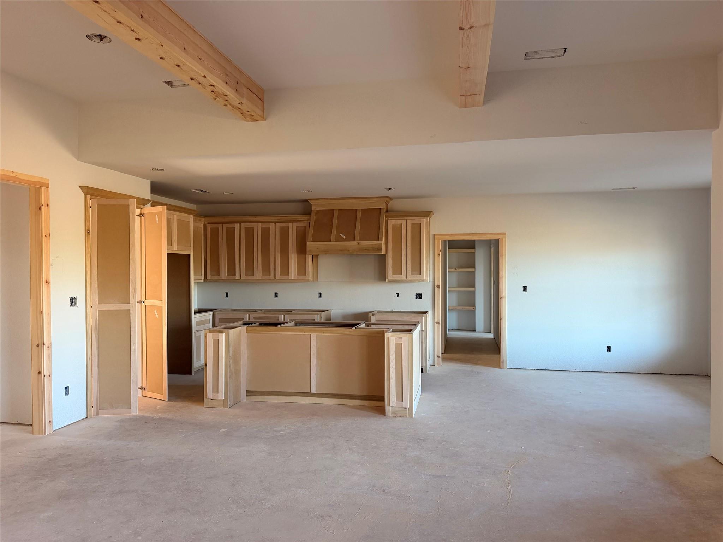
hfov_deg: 71.6
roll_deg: +0.1
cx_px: 362
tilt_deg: -0.7
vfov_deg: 56.8
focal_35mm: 24
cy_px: 271
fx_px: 501
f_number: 1.78
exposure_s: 1/121
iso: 200
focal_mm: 6.76
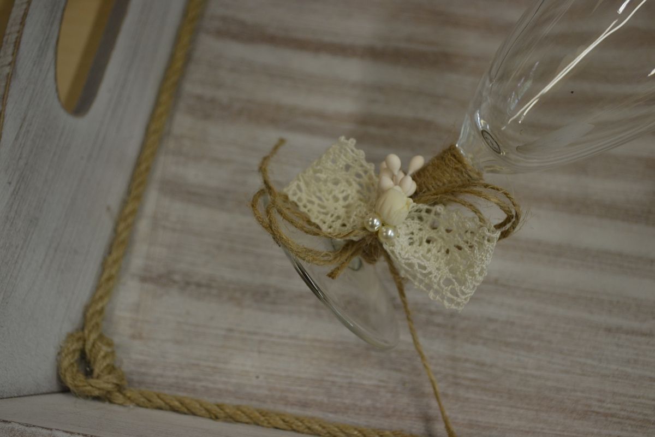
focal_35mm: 57
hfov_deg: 35.1
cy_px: 218
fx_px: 1037
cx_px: 328
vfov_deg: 23.8
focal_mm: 38
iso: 450
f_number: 5
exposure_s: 1/60
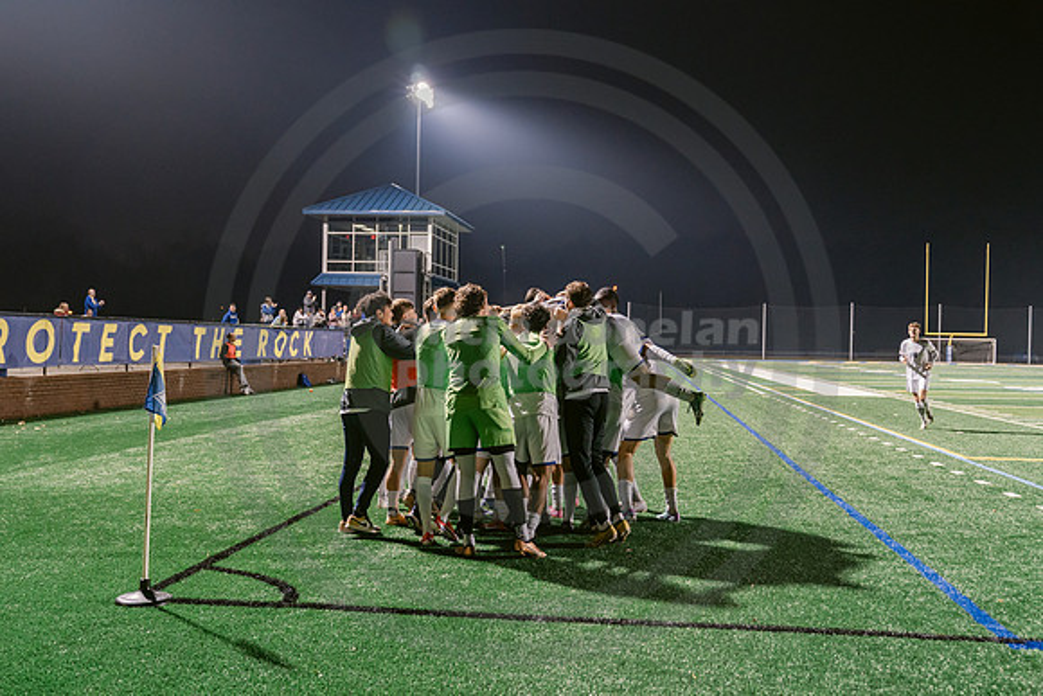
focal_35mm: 36
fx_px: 1043
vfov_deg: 36.9
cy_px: 348
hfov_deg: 53.1
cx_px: 521
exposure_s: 1/80
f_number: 4
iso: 2500
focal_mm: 36
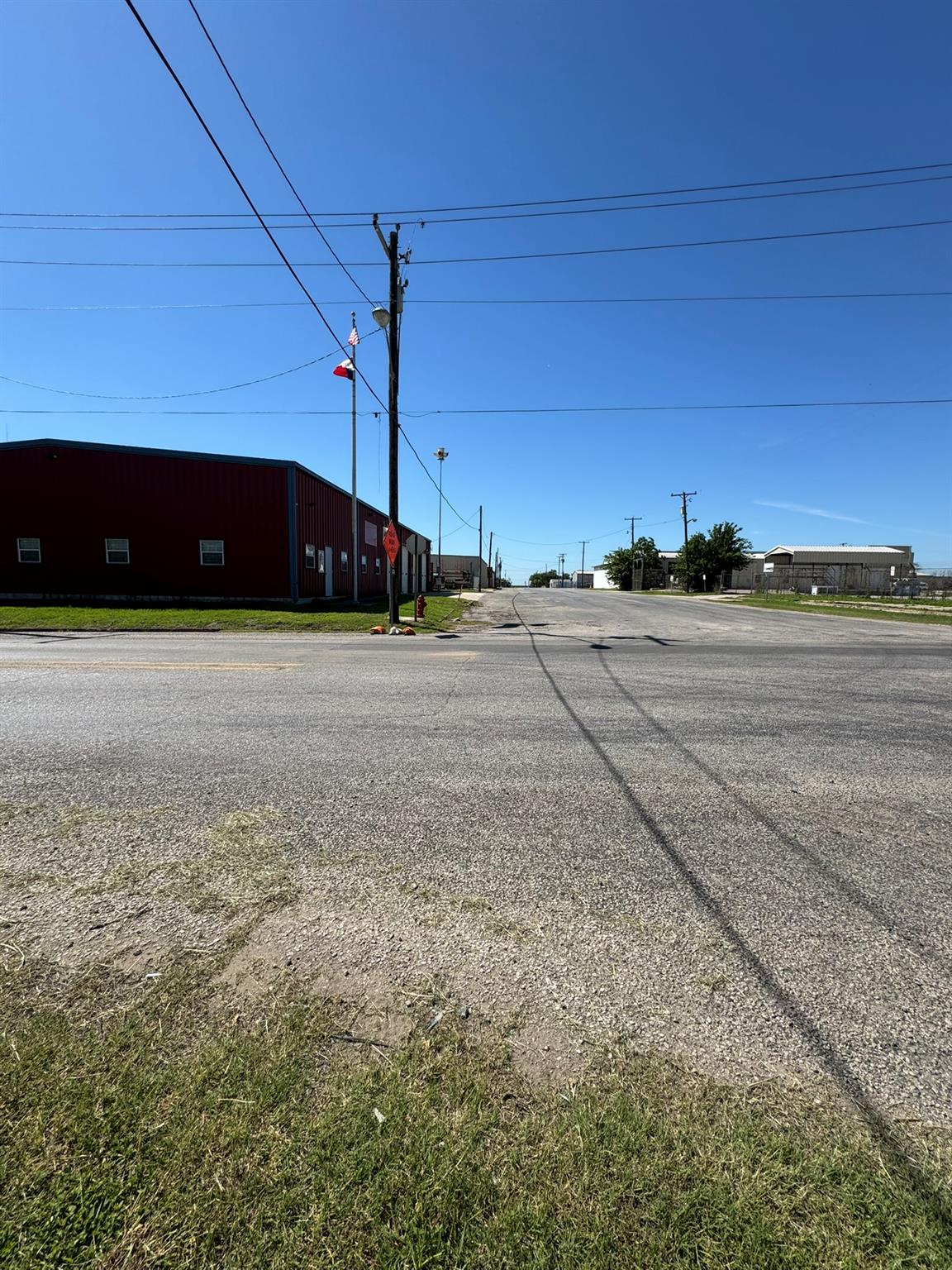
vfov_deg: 102.1
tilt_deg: -6.0
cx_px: 476
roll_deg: -1.3
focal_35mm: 14
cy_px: 635
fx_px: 513
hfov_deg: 85.7
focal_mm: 2.22
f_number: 2.2
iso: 50
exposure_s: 1/2584
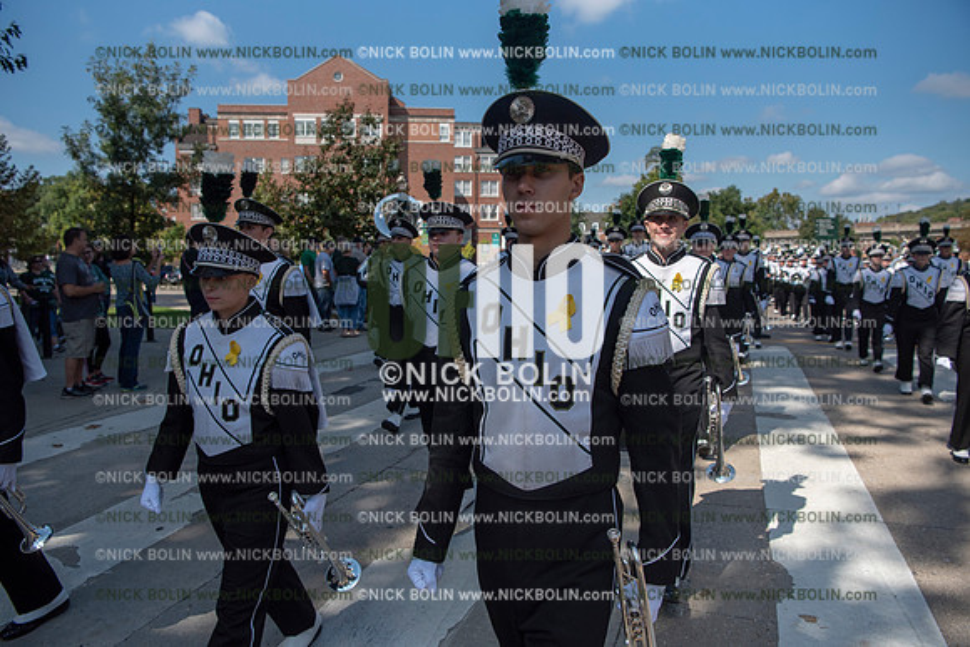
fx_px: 647
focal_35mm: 24
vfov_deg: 53.2
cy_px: 324
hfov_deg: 73.7
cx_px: 485
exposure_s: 1/4000
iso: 400
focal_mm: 24
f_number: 5
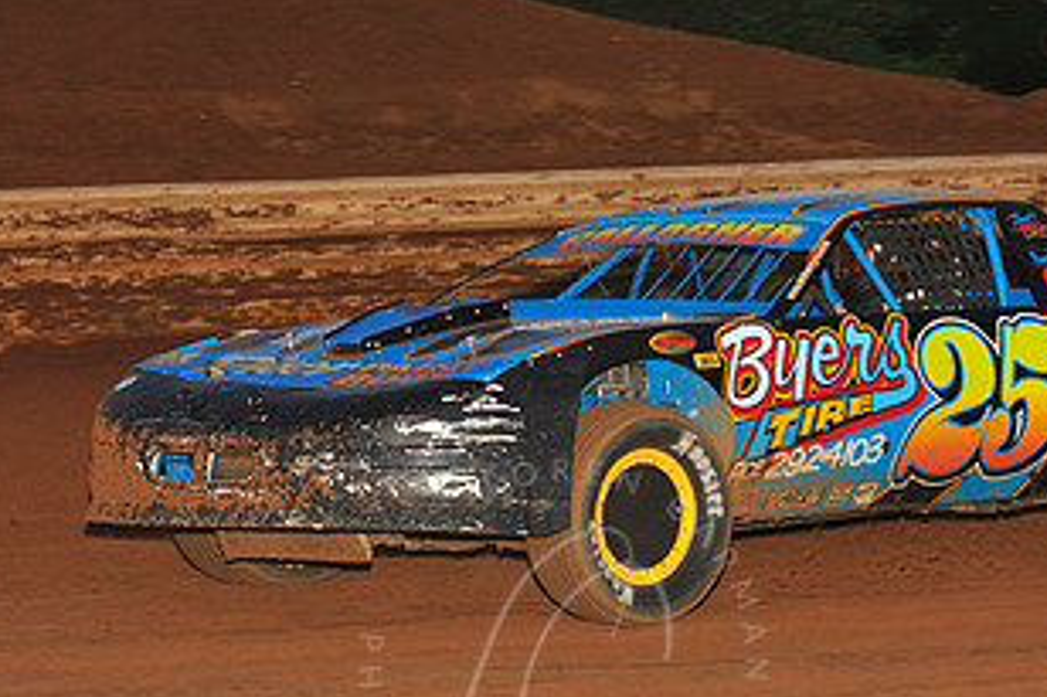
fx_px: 5755
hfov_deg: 10.4
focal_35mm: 198
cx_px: 561
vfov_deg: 6.9
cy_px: 350
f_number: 7.1
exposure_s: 1/320
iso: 1000
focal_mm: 105
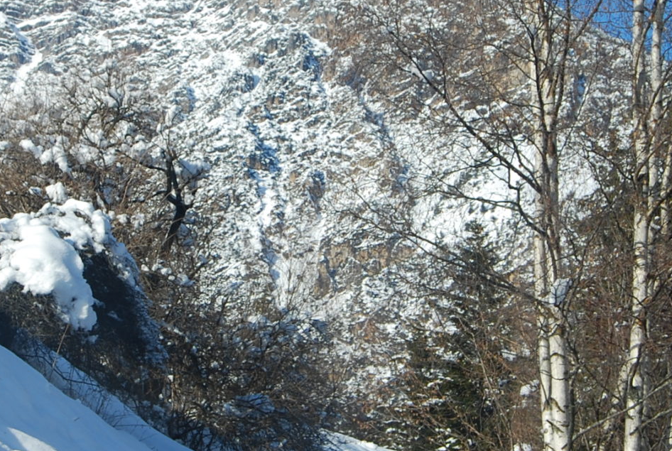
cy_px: 141
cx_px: 244
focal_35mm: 138
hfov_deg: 14.8
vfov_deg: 10.0
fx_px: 2581
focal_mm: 34
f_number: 8
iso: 100
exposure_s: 1/250
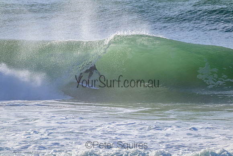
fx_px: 5179
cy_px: 78
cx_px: 116
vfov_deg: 1.7
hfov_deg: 2.6
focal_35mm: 800
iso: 800
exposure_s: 1/2000
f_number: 11
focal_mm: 800
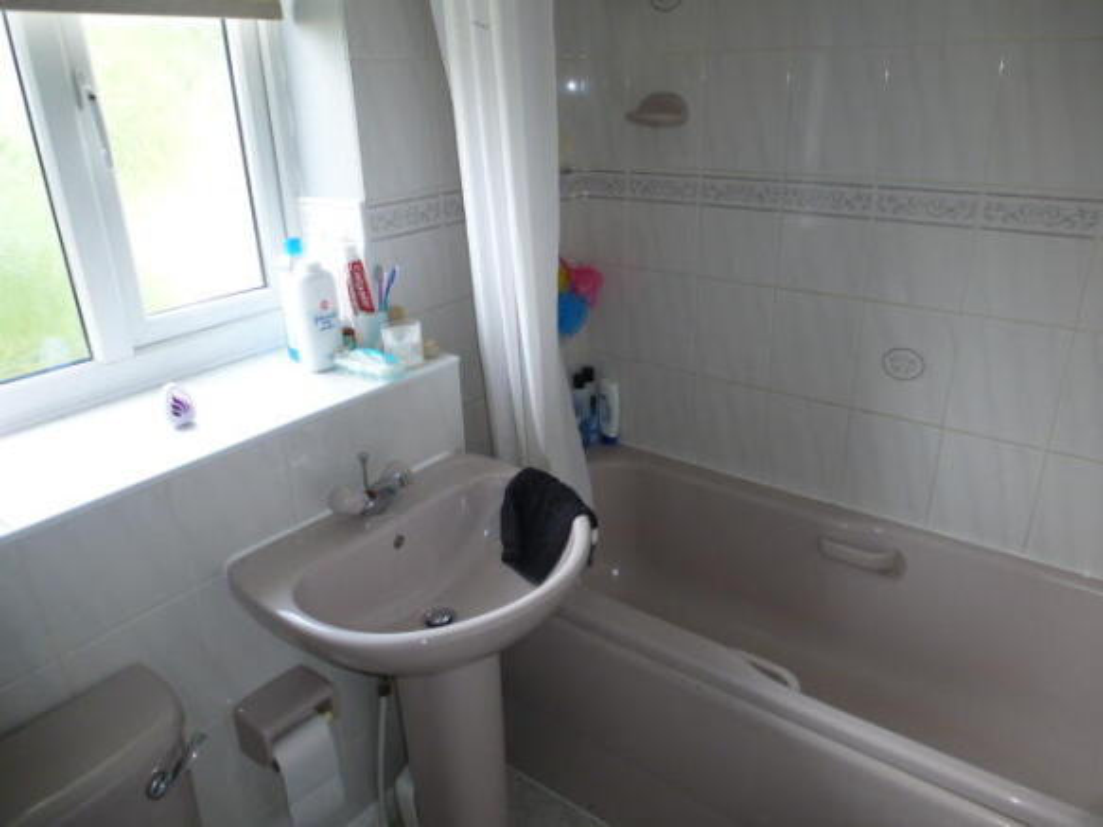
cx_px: 552
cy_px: 414
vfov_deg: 56.8
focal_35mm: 24
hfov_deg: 71.6
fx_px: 765
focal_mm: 4.3
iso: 250
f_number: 3.3
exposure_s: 1/60
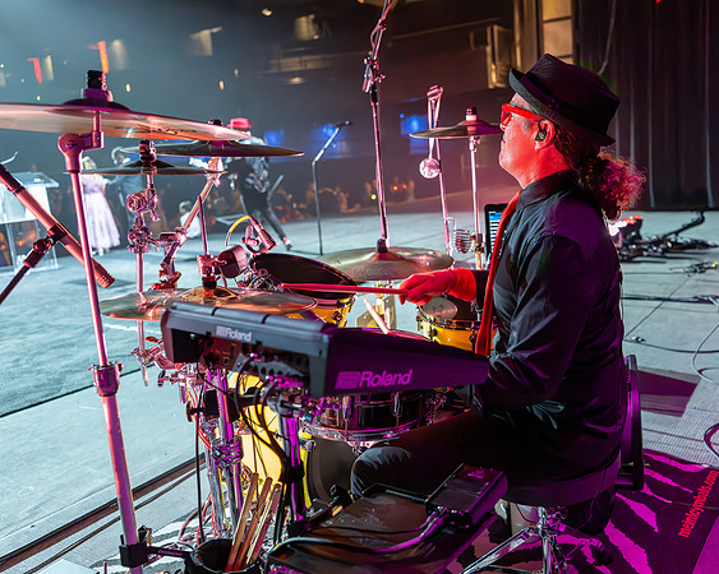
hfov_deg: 57.7
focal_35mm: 30
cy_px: 262
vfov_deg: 48.4
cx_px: 469
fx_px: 639
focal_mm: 24.5
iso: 16000
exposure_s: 1/500
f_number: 2.8
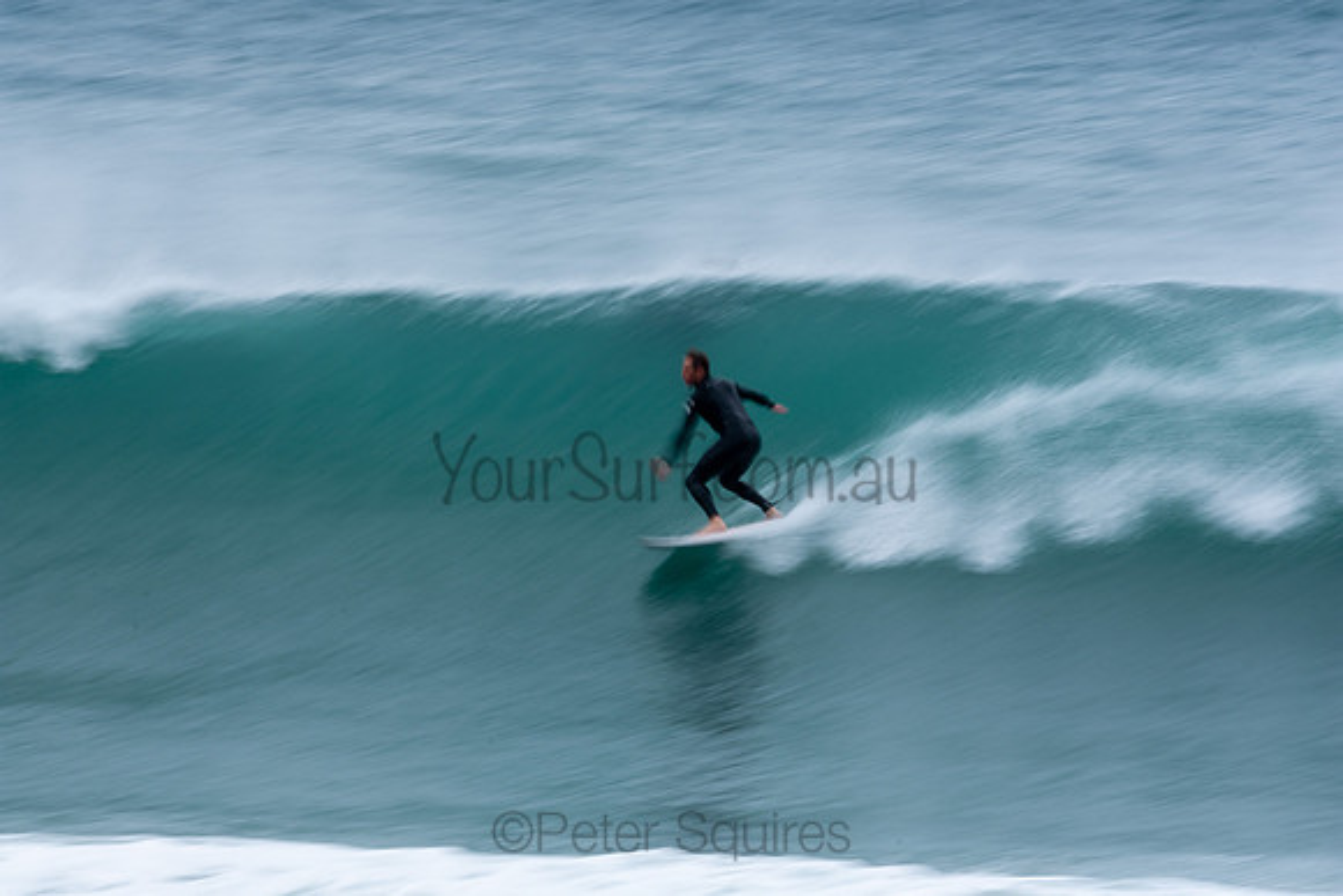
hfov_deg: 2.7
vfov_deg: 1.8
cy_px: 448
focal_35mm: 750
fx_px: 27984
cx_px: 672
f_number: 22
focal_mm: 500
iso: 100
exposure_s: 1/20
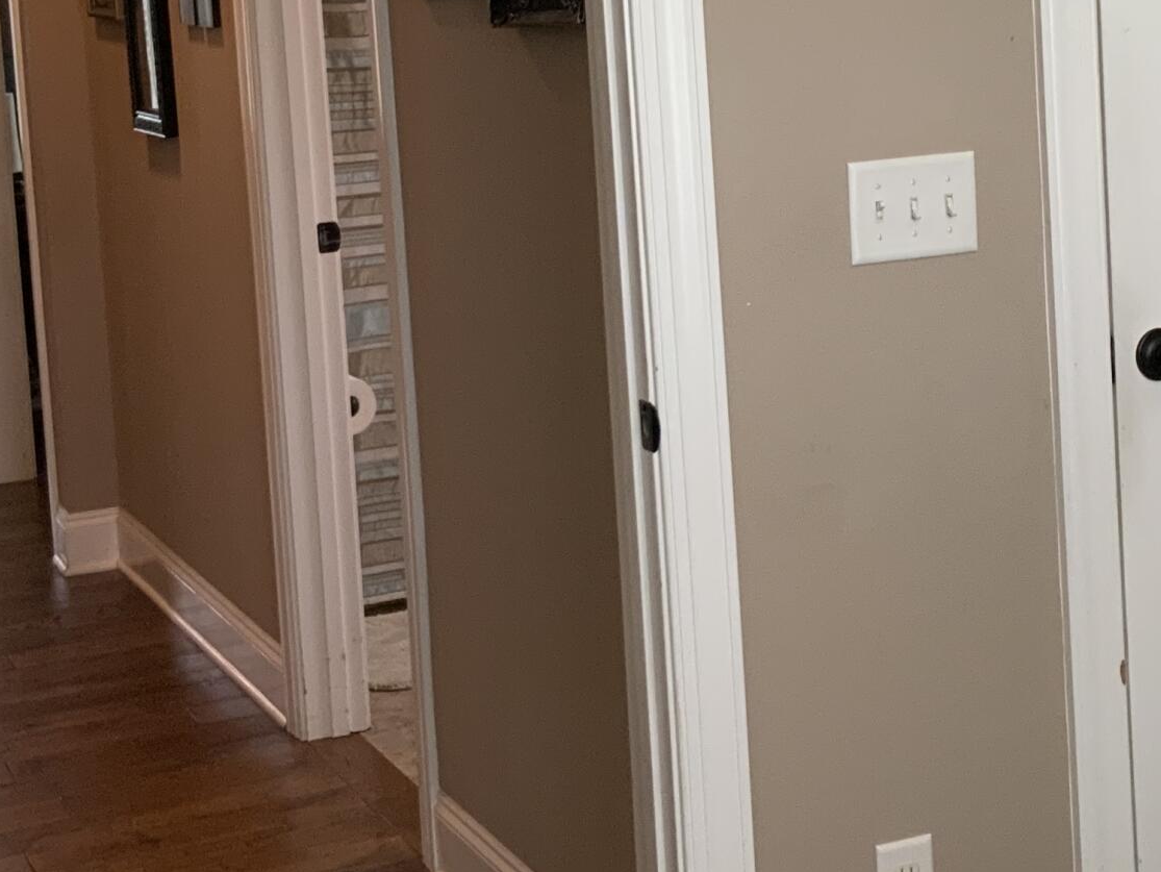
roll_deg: +2.5
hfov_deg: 24.8
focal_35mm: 78
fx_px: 2617
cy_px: 147
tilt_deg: -5.4
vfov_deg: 18.7
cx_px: 825
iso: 80
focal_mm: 3
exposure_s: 1/60
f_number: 1.8
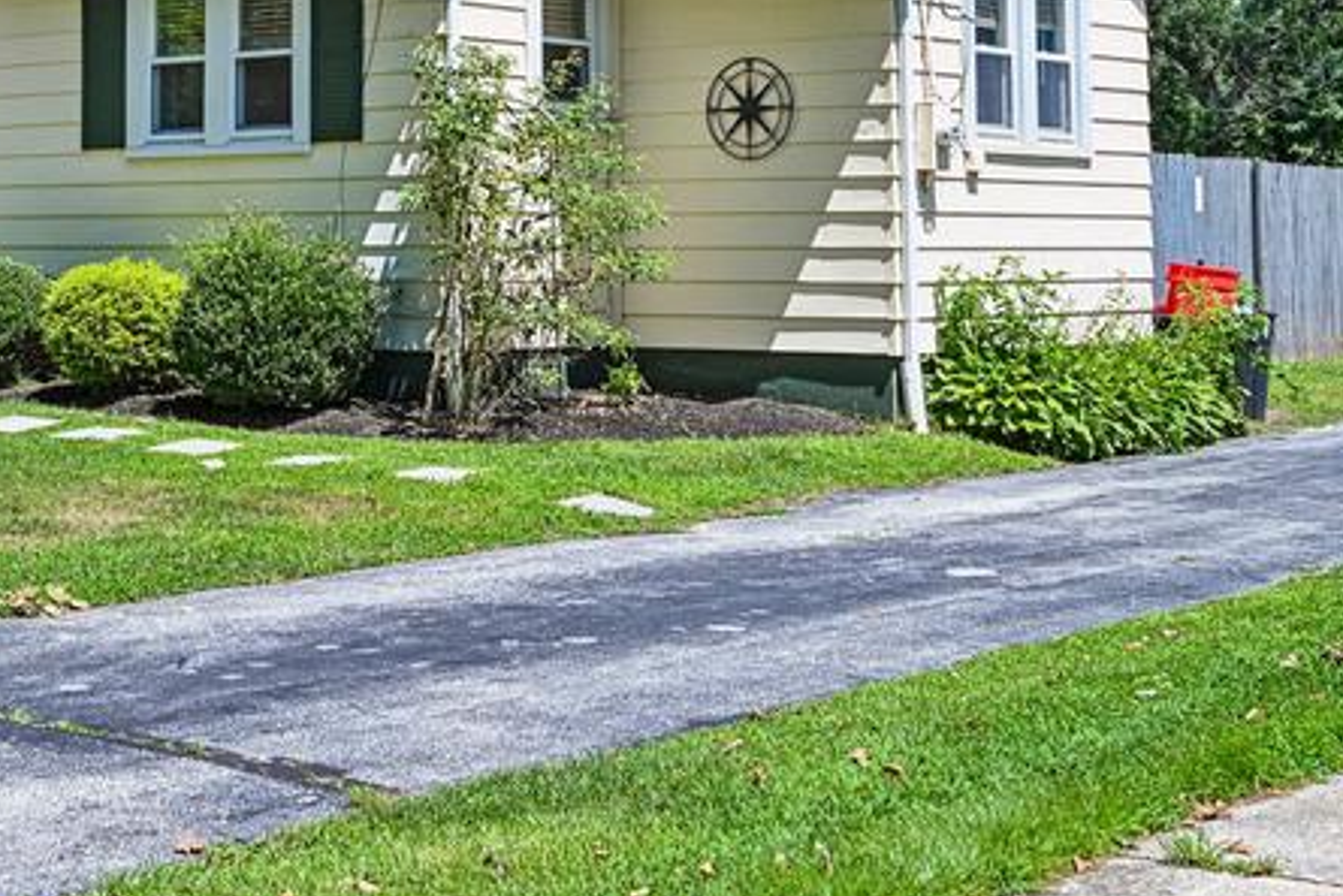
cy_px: -104
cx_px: 205
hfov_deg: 28.4
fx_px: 2575
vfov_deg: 18.9
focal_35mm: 69
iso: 800
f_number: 8
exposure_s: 1/1000
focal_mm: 30
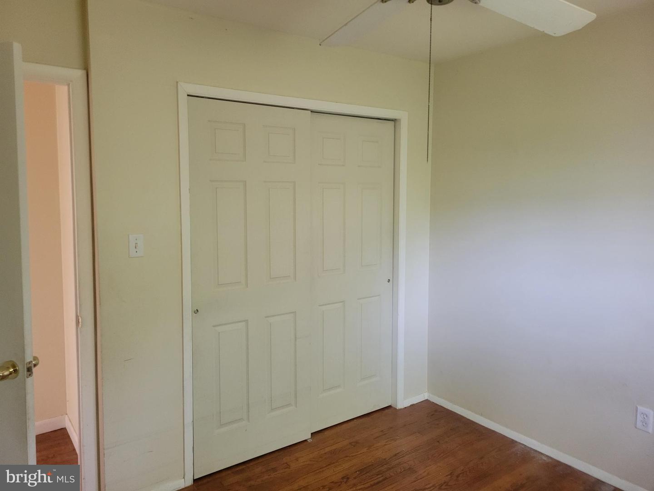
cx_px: 327
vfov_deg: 53.1
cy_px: 246
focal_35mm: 26
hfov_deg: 67.3
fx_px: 491
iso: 400
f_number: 1.8
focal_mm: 5.4
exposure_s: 1/40
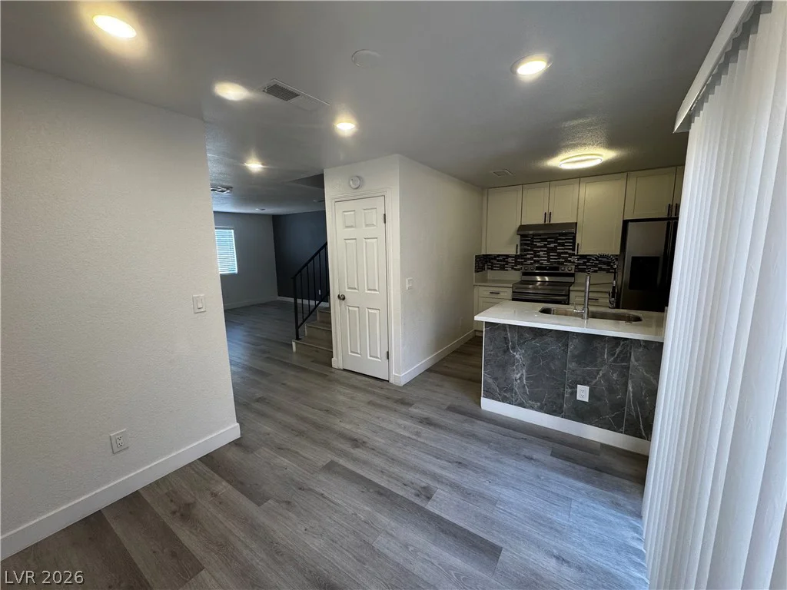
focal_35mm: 14
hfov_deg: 102.1
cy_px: 295
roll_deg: +0.9
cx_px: 394
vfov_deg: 85.7
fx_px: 318
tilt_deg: -9.1
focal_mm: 2.22
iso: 160
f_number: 2.2
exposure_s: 1/120
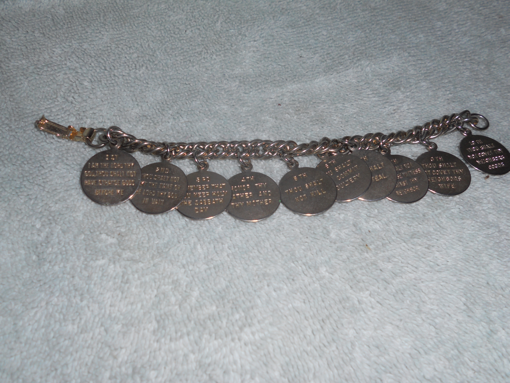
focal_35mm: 32
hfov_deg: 56.8
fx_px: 471
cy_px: 192
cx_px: 255
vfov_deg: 44.2
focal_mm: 5.8
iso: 80
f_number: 8.8
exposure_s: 1/25
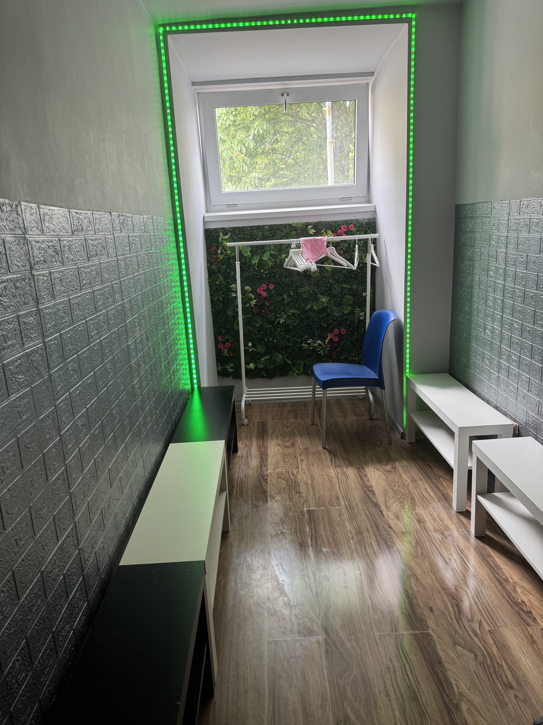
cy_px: 362
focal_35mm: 24
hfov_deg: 56.8
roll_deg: +2.2
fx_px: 502
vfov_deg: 71.6
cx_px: 272
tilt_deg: -13.2
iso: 160
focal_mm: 6.76
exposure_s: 1/51
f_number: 1.78
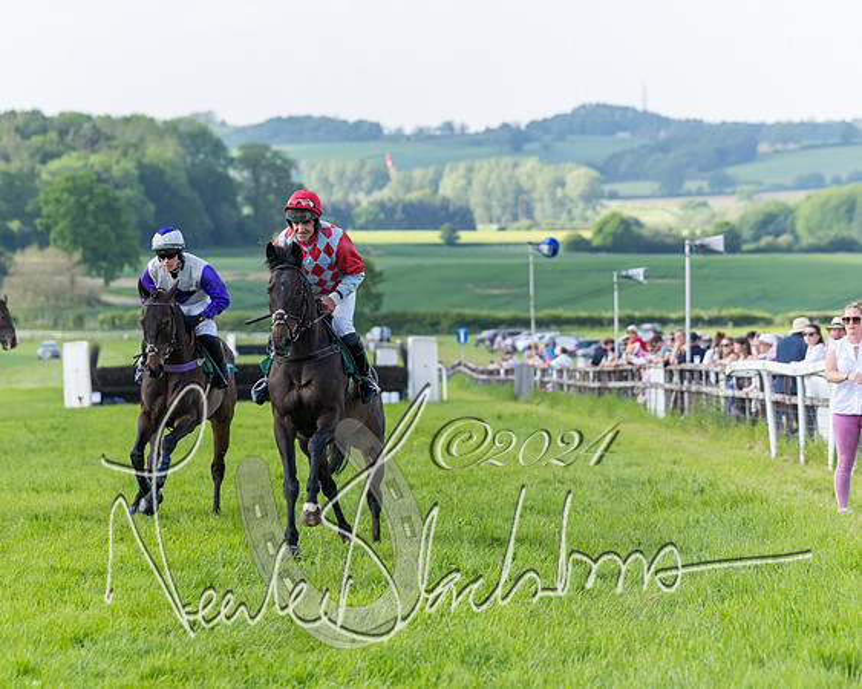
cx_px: 348
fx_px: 4921
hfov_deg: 10.0
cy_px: 309
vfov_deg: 8.0
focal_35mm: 193
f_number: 4
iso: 500
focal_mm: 125
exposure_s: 1/2500
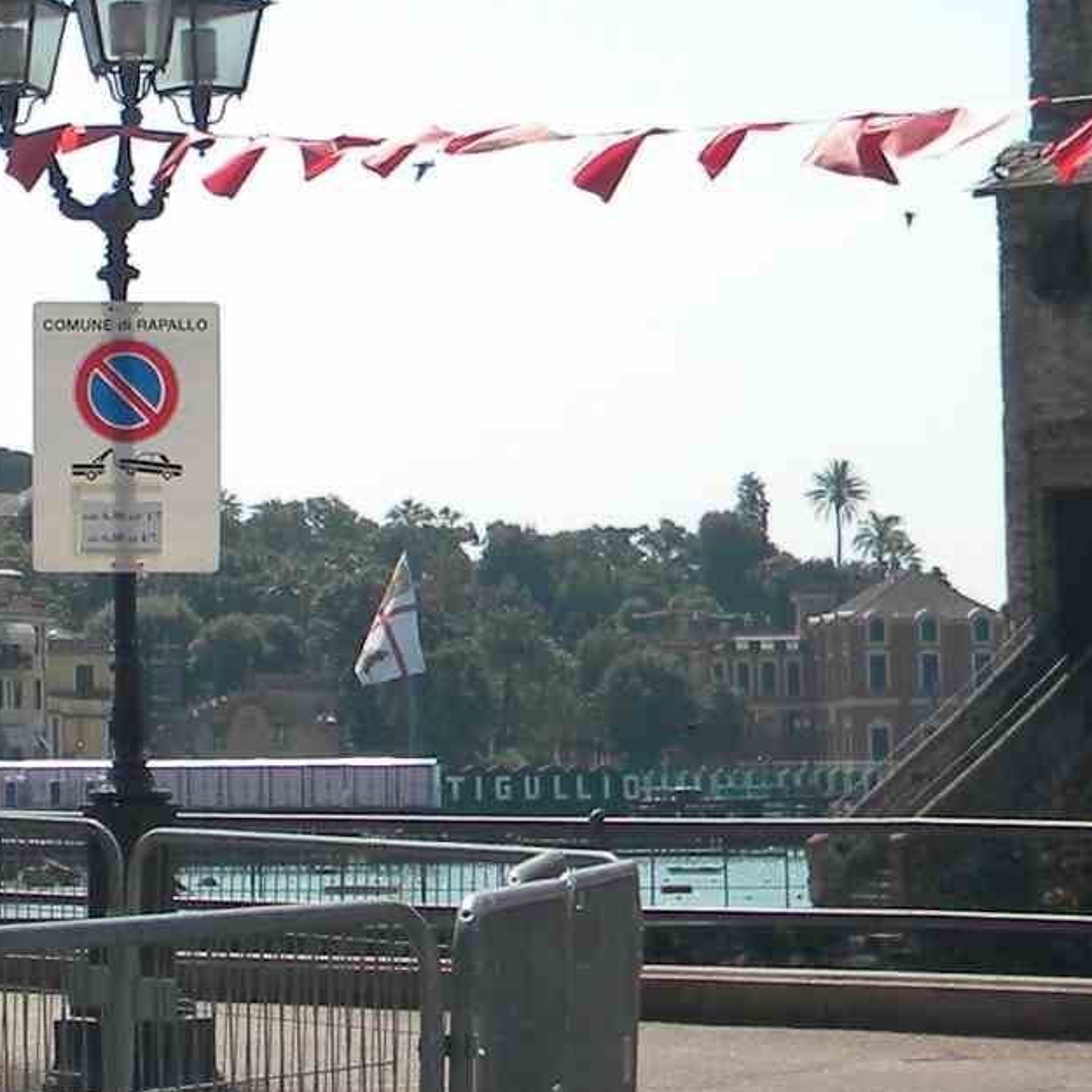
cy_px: 241
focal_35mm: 132
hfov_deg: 12.9
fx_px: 4711
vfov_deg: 13.2
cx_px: -234
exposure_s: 1/444
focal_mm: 6.4
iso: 110
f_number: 7.4
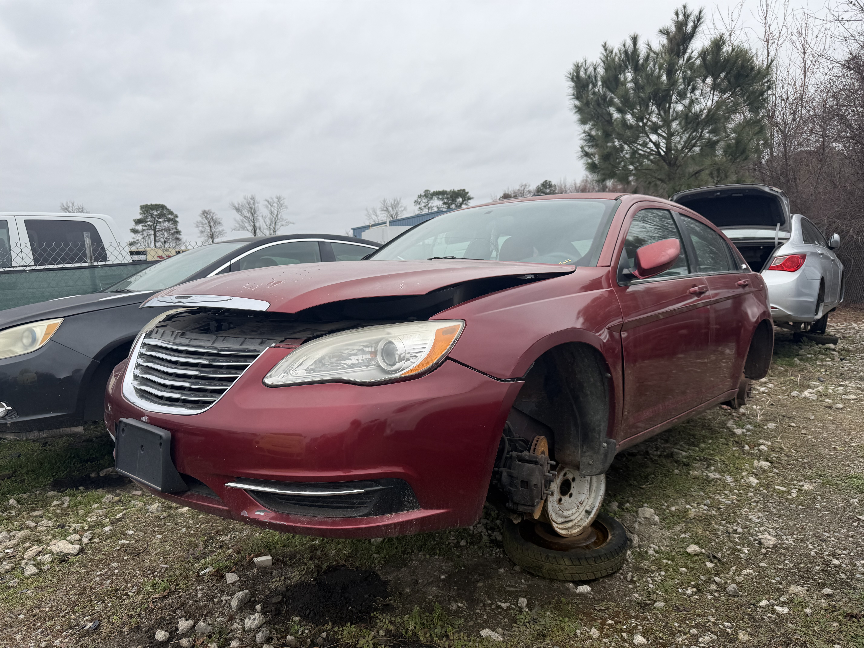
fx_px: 599
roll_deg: -0.8
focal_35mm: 24
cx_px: 432
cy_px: 324
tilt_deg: -2.5
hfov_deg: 71.6
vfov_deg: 56.8
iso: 80
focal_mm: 6.76
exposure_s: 1/1727
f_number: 1.78
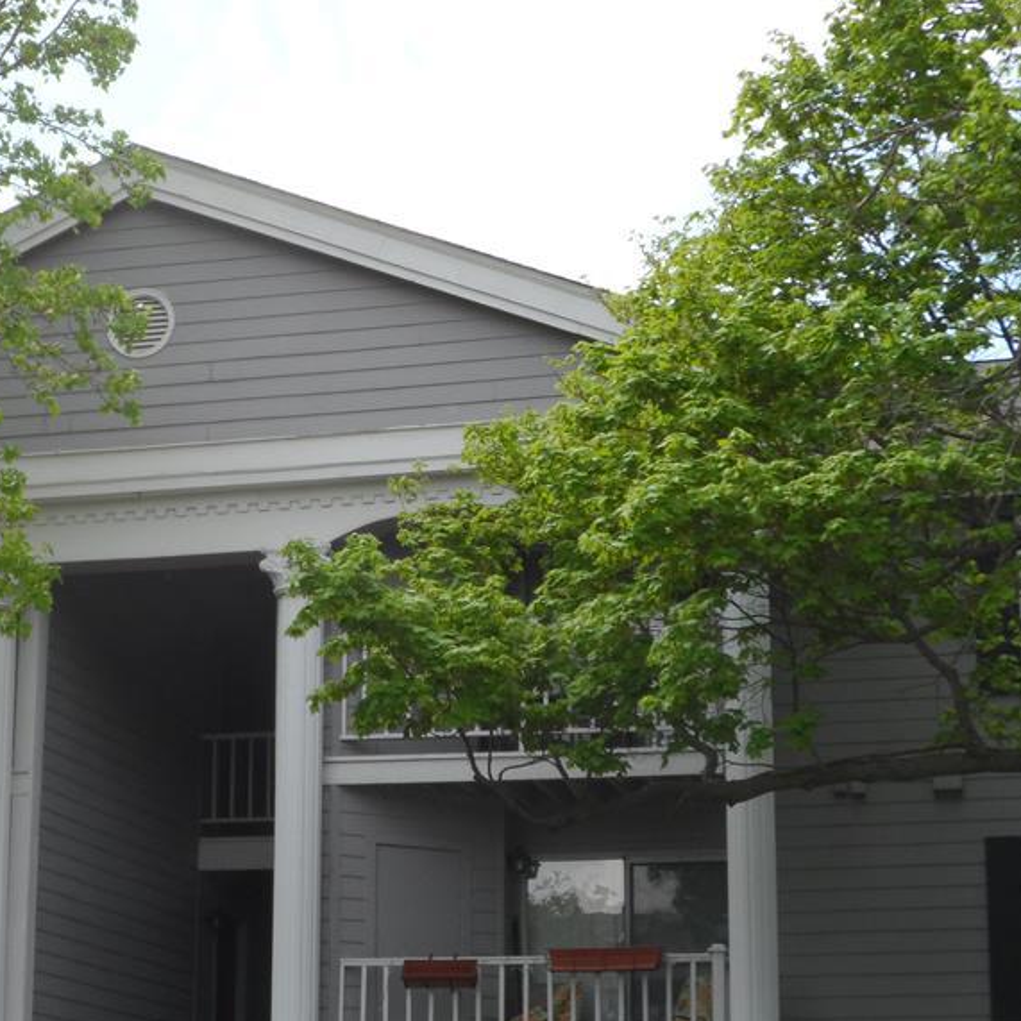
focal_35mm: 84
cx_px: 147
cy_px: 485
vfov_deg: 20.6
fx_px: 2803
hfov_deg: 20.3
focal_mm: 8.7
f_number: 4
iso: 80
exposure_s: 1/350
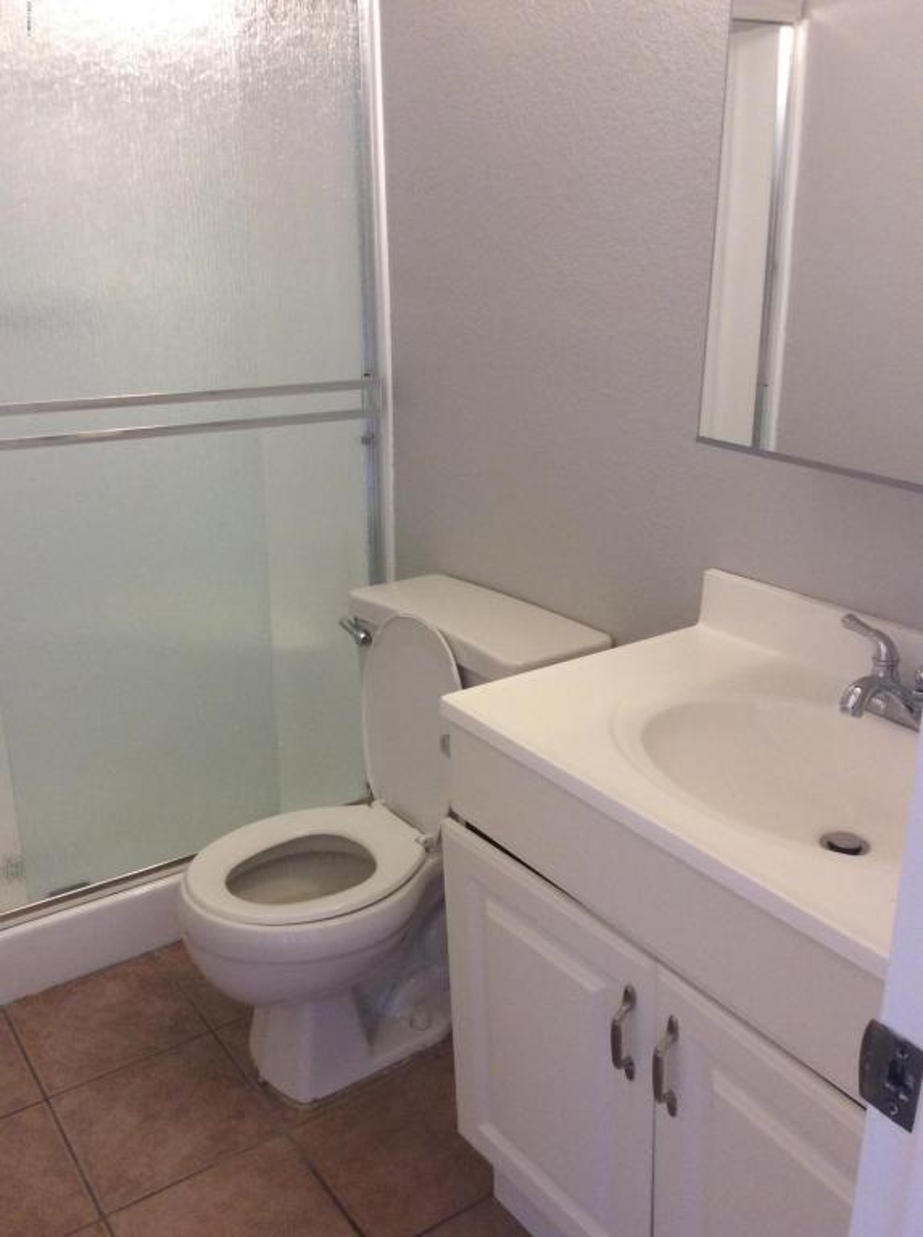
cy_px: 618
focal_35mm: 32
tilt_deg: -21.2
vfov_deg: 56.9
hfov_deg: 44.0
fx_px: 1141
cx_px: 462
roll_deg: +2.2
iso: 80
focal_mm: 3.3
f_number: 2.4
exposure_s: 1/24
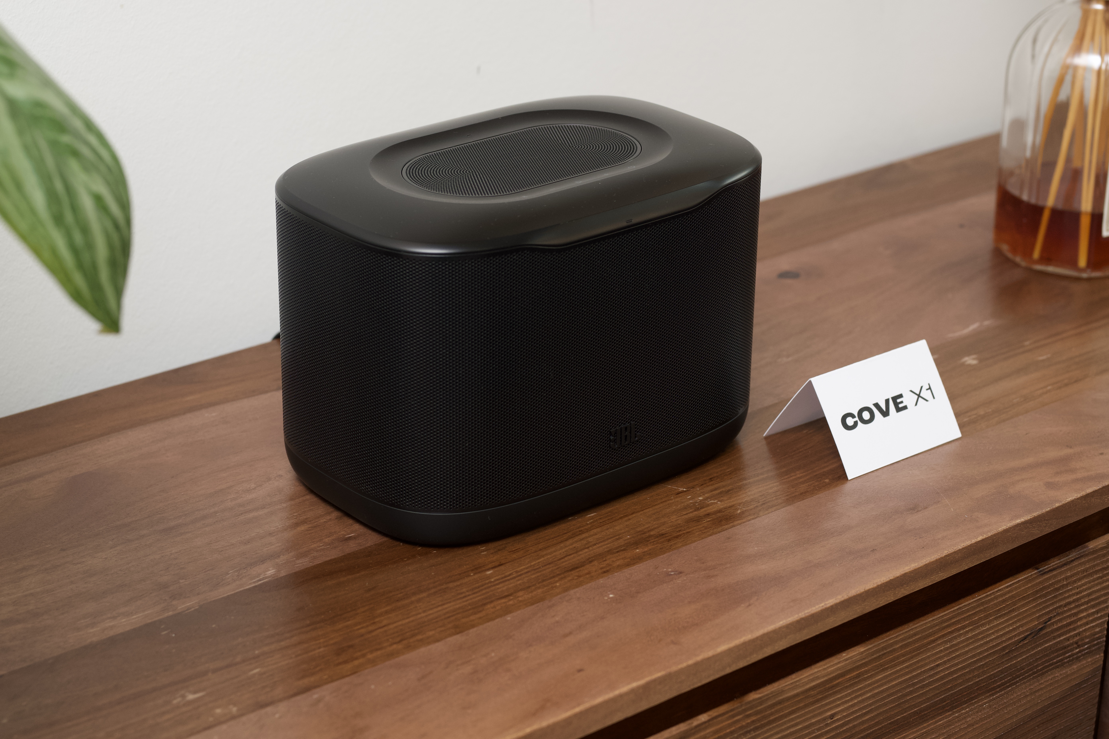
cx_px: 554
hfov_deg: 27.0
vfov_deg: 18.2
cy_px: 370
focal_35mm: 75
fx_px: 2310
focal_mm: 50
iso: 400
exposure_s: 1/60
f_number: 4
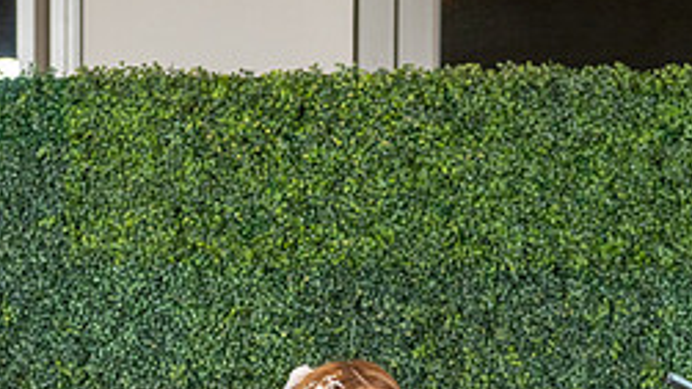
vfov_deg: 7.5
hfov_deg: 13.4
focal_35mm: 160
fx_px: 2935
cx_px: 358
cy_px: 517
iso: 800
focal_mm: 66
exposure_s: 1/160
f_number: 3.5
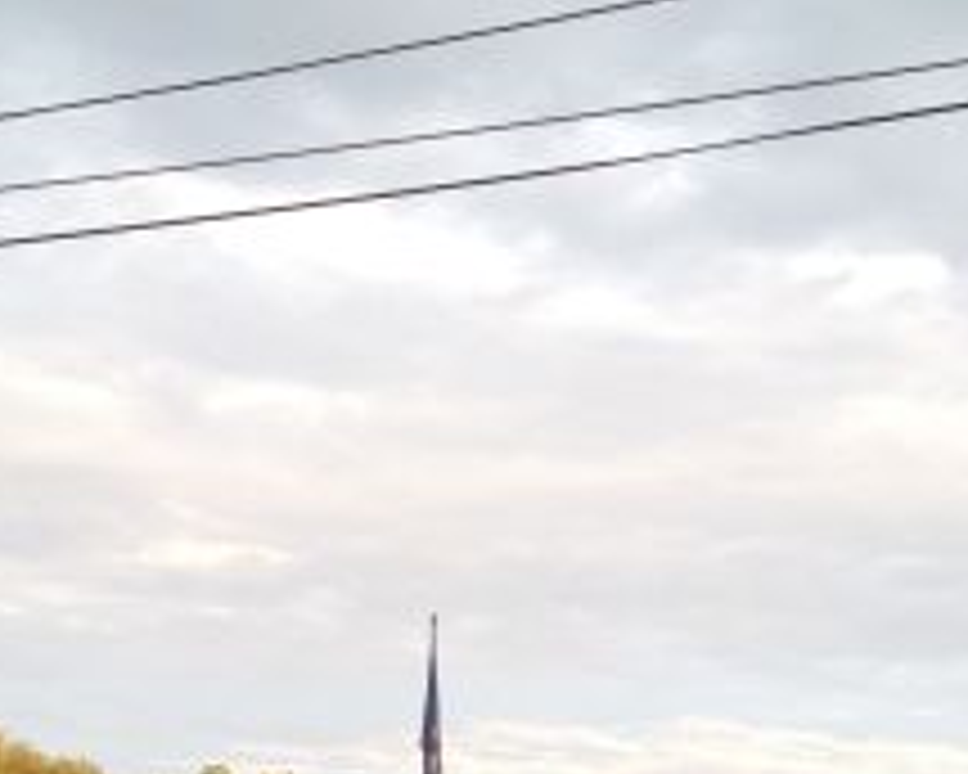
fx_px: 2894
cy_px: 1069
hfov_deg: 19.0
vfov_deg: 14.5
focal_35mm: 101
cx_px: 536
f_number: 2.4
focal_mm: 4.28
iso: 50
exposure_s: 1/197
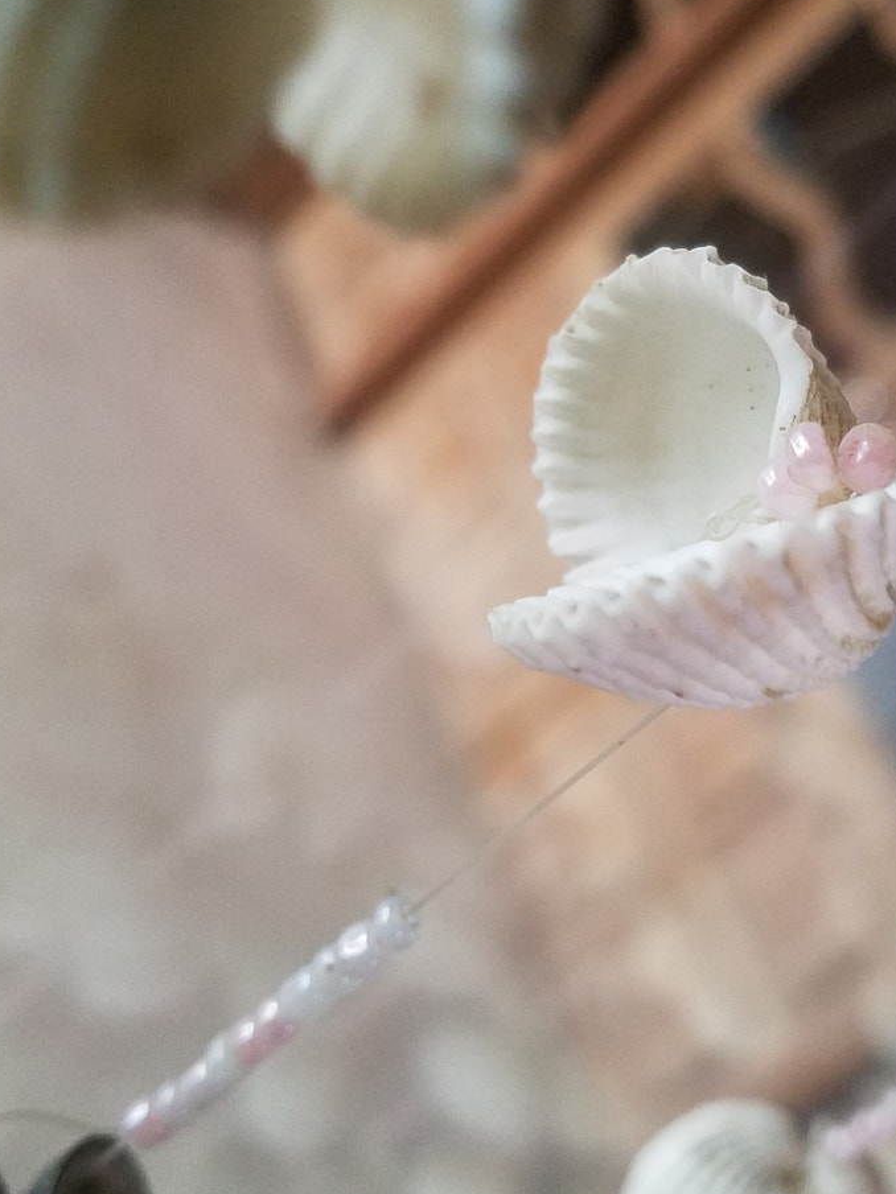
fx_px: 1588
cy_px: 593
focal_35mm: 46
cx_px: 673
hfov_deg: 31.0
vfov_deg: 41.2
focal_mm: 4.2
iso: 250
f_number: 1.7
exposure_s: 1/24
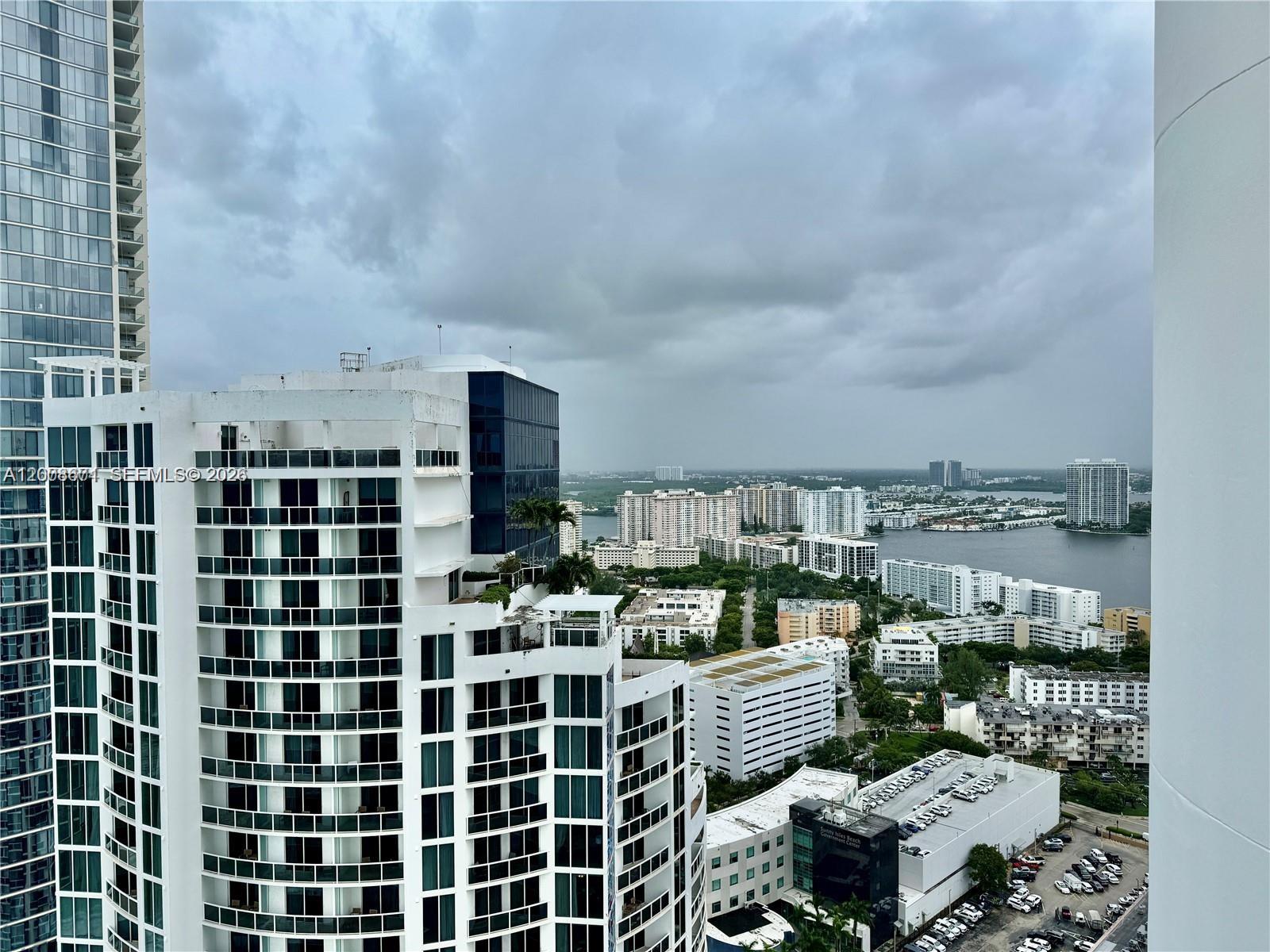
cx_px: 635
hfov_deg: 71.6
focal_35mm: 24
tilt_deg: -1.7
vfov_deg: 56.8
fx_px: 881
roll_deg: +0.3
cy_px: 476
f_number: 1.78
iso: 80
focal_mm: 6.76
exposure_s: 1/4608
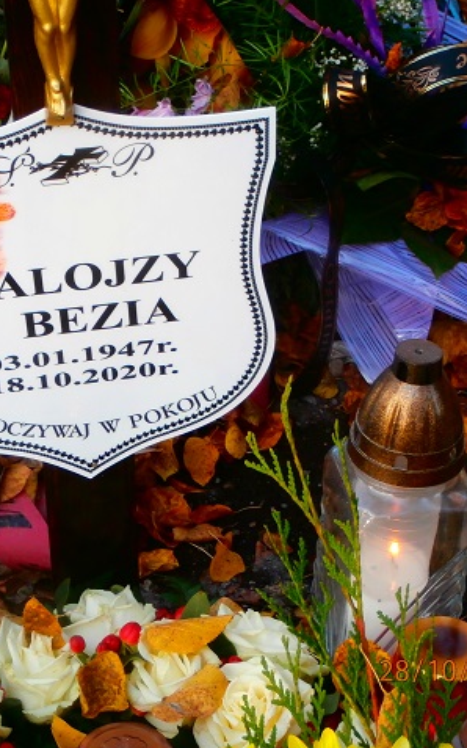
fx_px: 1650
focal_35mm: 81
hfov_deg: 16.0
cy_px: 373
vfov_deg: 25.5
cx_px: 91
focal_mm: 10.11
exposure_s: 1/80
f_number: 4.5
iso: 200
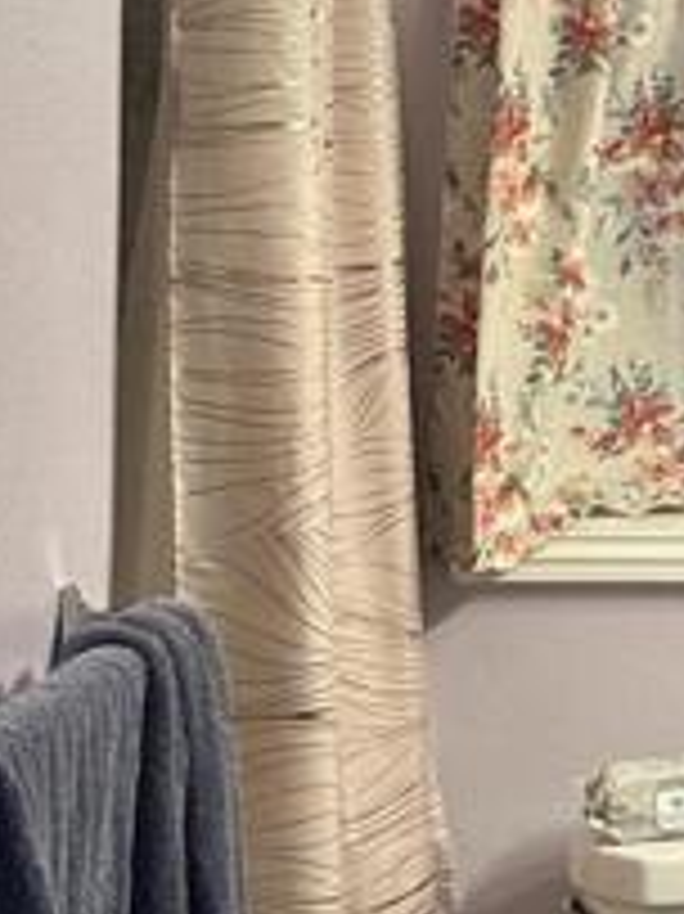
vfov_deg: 16.2
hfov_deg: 11.8
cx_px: 981
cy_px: 284
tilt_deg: +0.1
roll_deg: -2.4
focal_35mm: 121
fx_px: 3191
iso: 250
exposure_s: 1/60
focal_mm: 6.86
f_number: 1.78
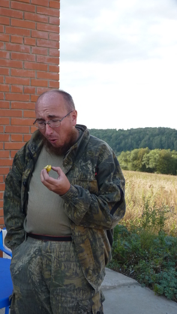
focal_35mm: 51
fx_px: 425
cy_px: 158
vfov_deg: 40.6
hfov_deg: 23.4
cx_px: 58
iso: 160
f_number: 3.2
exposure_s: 1/125
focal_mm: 8.2
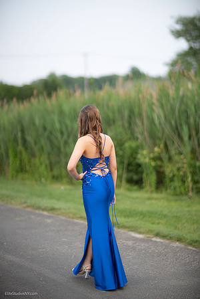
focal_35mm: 85
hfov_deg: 16.1
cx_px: 100
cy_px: 150
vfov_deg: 23.9
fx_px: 708
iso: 100
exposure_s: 1/2000
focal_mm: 85
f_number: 1.3
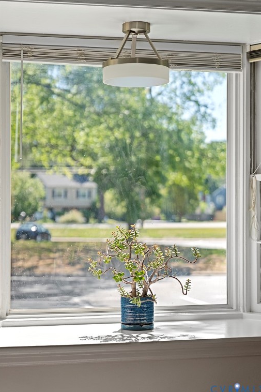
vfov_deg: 28.5
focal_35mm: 71
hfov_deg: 19.2
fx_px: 772
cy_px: 198
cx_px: 131
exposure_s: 1/640
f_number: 2.8
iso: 800
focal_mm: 70
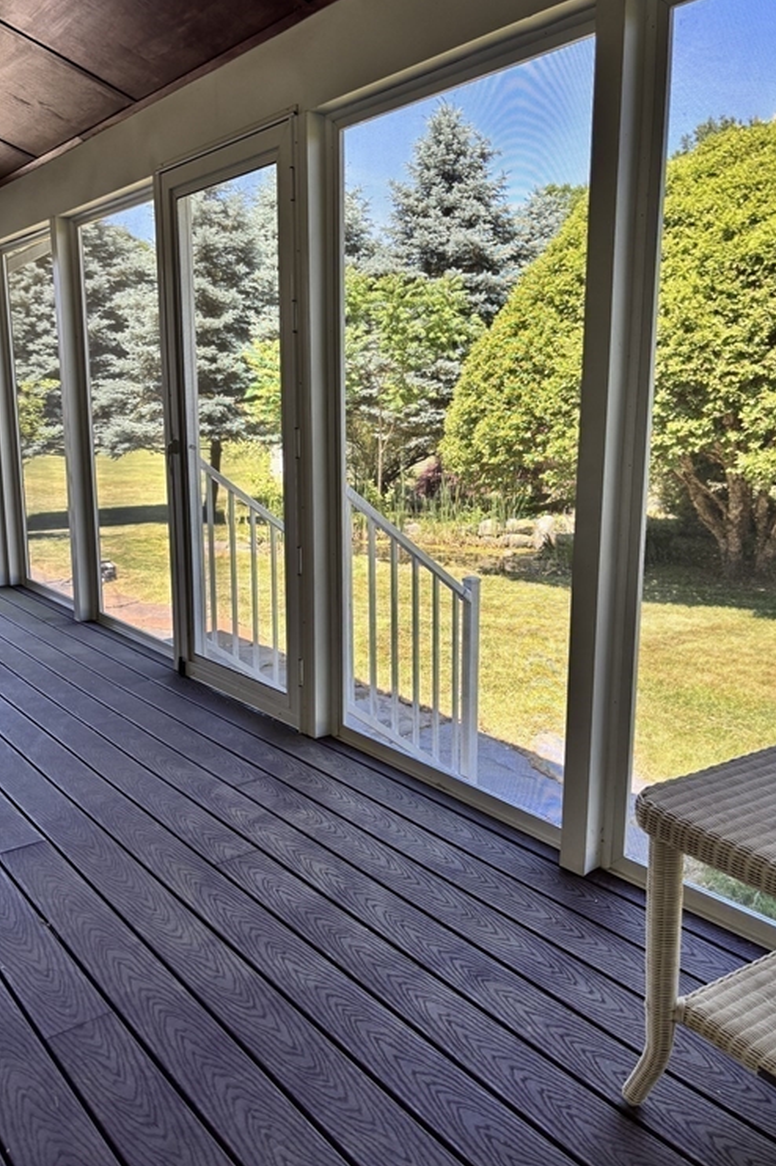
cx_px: 377
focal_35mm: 28
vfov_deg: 65.5
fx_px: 906
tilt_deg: -11.1
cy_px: 572
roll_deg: -0.9
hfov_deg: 46.4
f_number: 1.6
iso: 40
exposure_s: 1/230
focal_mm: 5.96
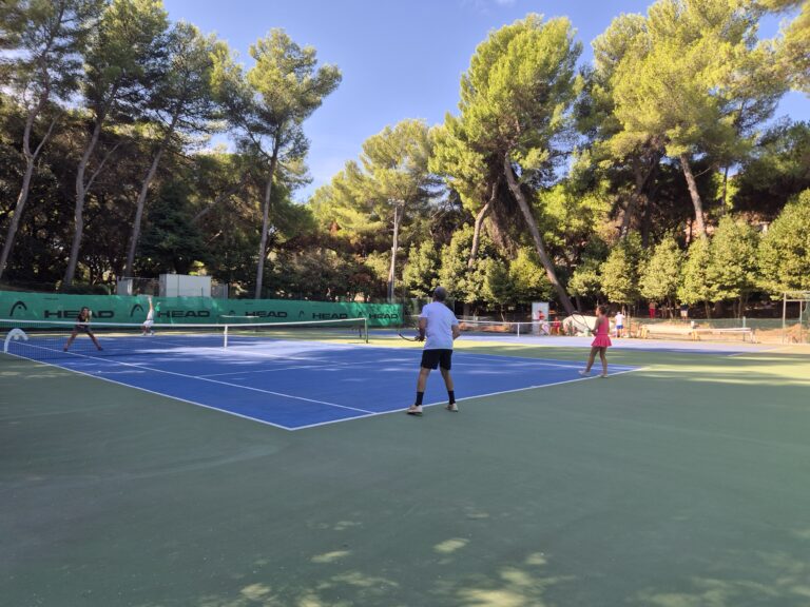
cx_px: 405
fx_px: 538
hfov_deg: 73.9
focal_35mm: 23
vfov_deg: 58.9
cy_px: 304
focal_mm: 5.4
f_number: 1.8
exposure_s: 1/586
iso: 25
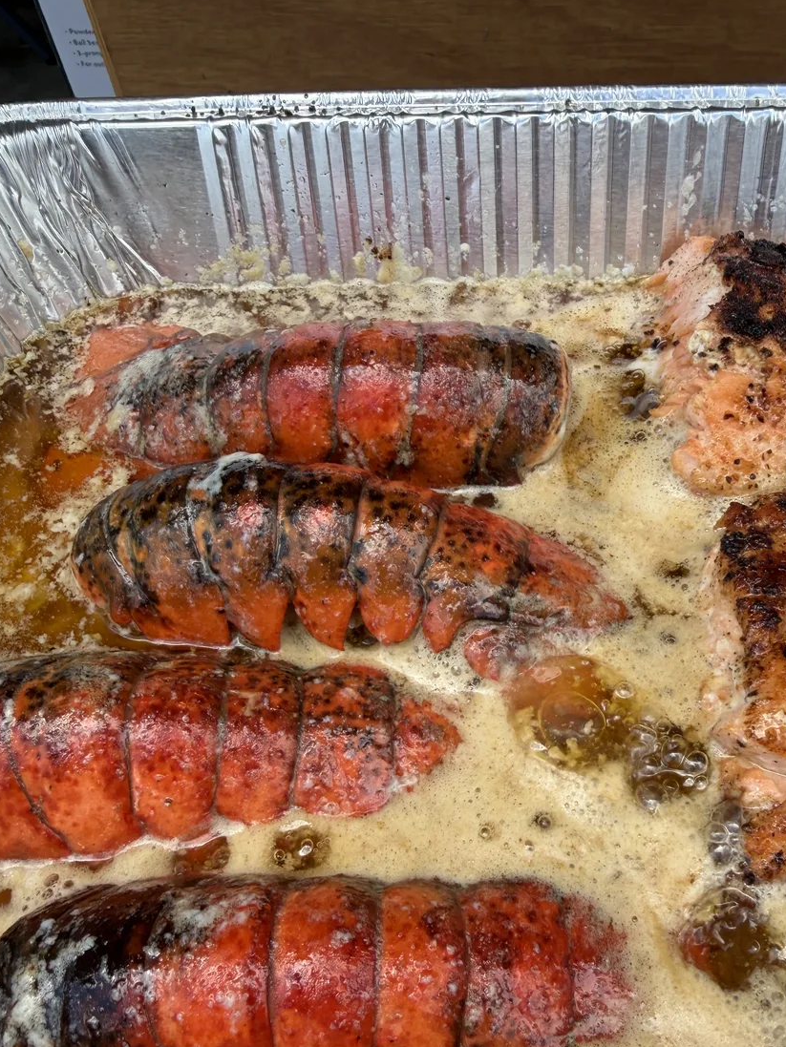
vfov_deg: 52.2
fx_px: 1059
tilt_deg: -55.6
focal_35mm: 35
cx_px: 522
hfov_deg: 40.2
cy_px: 639
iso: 40
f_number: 2.2
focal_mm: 2.22
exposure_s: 1/596
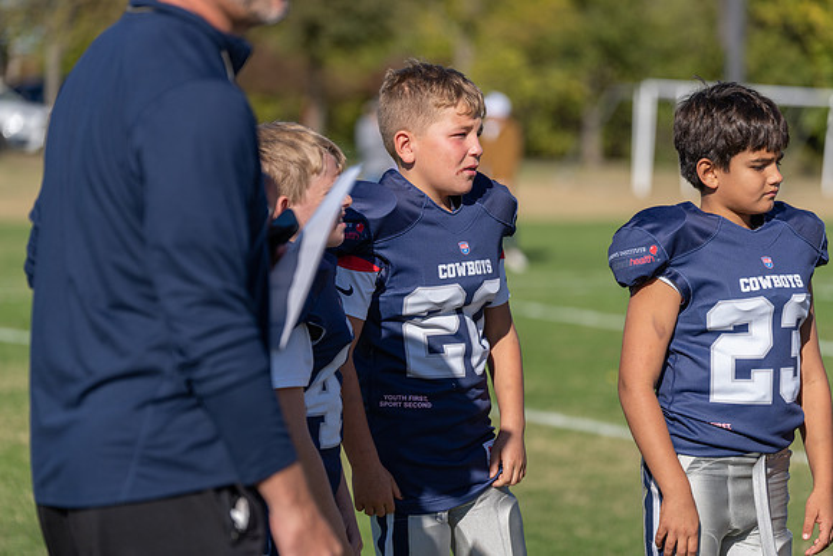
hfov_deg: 16.9
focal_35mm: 121
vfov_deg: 11.3
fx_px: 2800
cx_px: 416
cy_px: 278
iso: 400
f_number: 2.8
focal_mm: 121
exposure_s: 1/8000
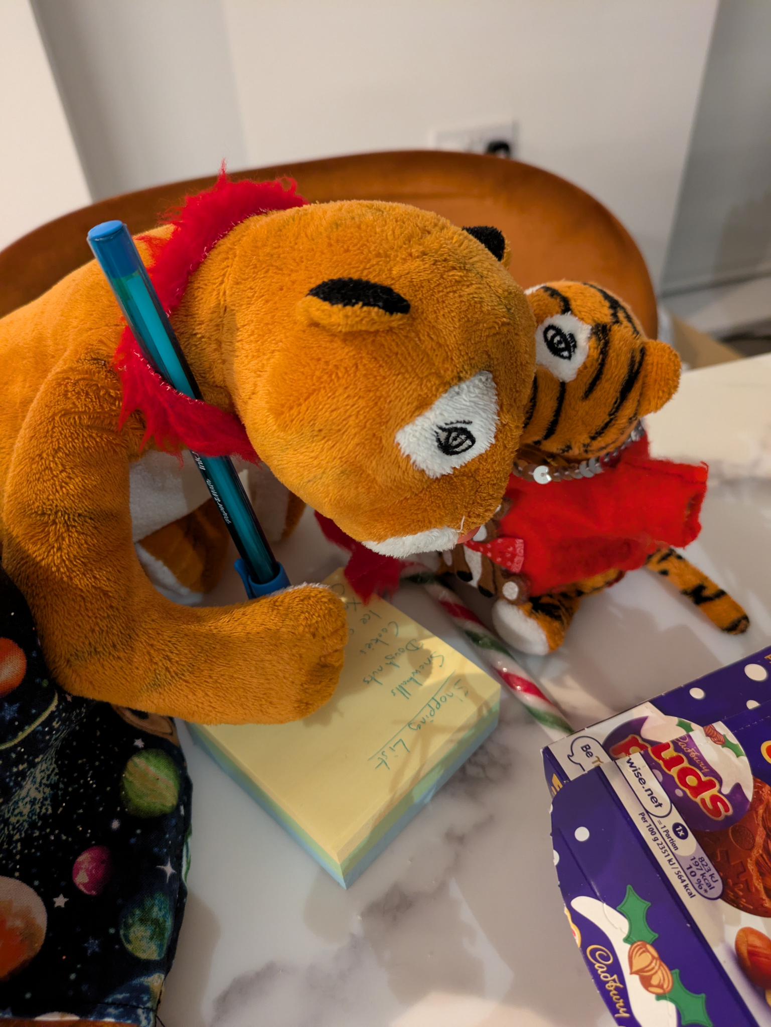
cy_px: 514
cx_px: 386
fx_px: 742
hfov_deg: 54.9
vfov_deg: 69.4
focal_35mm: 25
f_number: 1.89
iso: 577
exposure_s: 1/25
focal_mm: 5.43
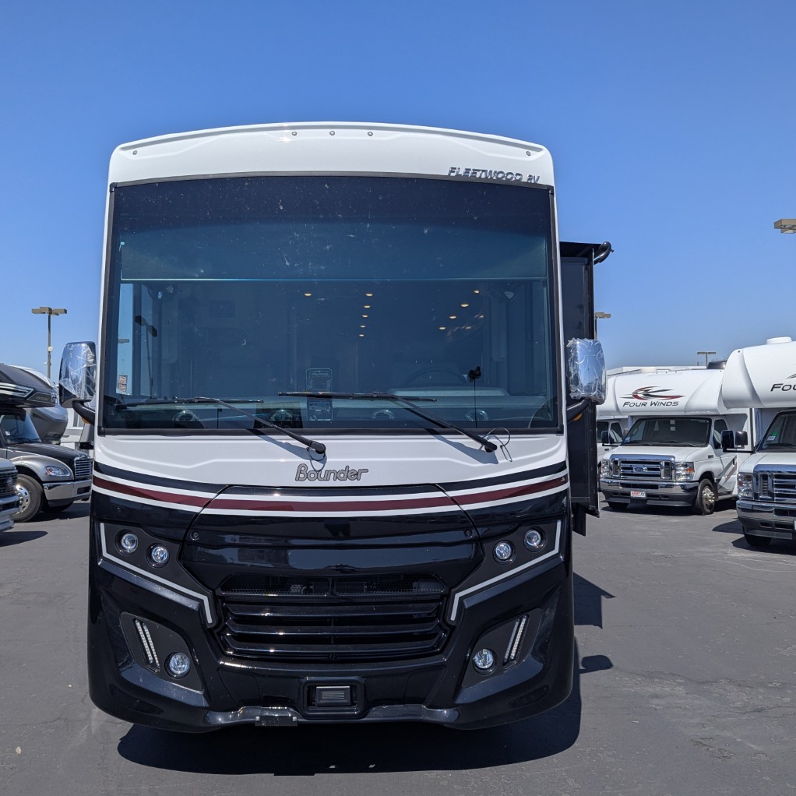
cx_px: 357
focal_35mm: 29
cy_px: 403
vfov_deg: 55.6
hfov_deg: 55.5
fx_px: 754
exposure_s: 1/4184
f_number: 1.85
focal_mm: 6.81
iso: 44
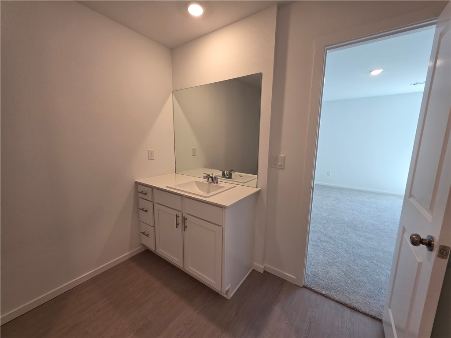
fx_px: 169
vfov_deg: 89.9
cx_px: 226
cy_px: 169
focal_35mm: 13
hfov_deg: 106.2
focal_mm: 2.2
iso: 125
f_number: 1.9
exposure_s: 1/120
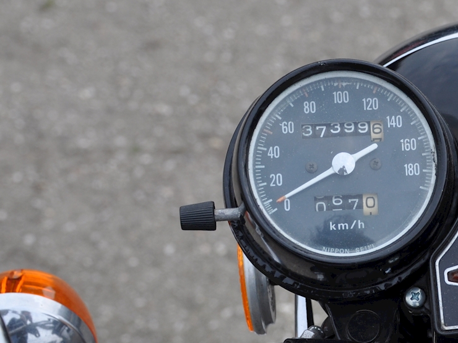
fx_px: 2077
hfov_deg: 12.4
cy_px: 188
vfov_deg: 9.5
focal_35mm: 157
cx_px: 453
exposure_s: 1/200
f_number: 7.1
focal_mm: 42
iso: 200
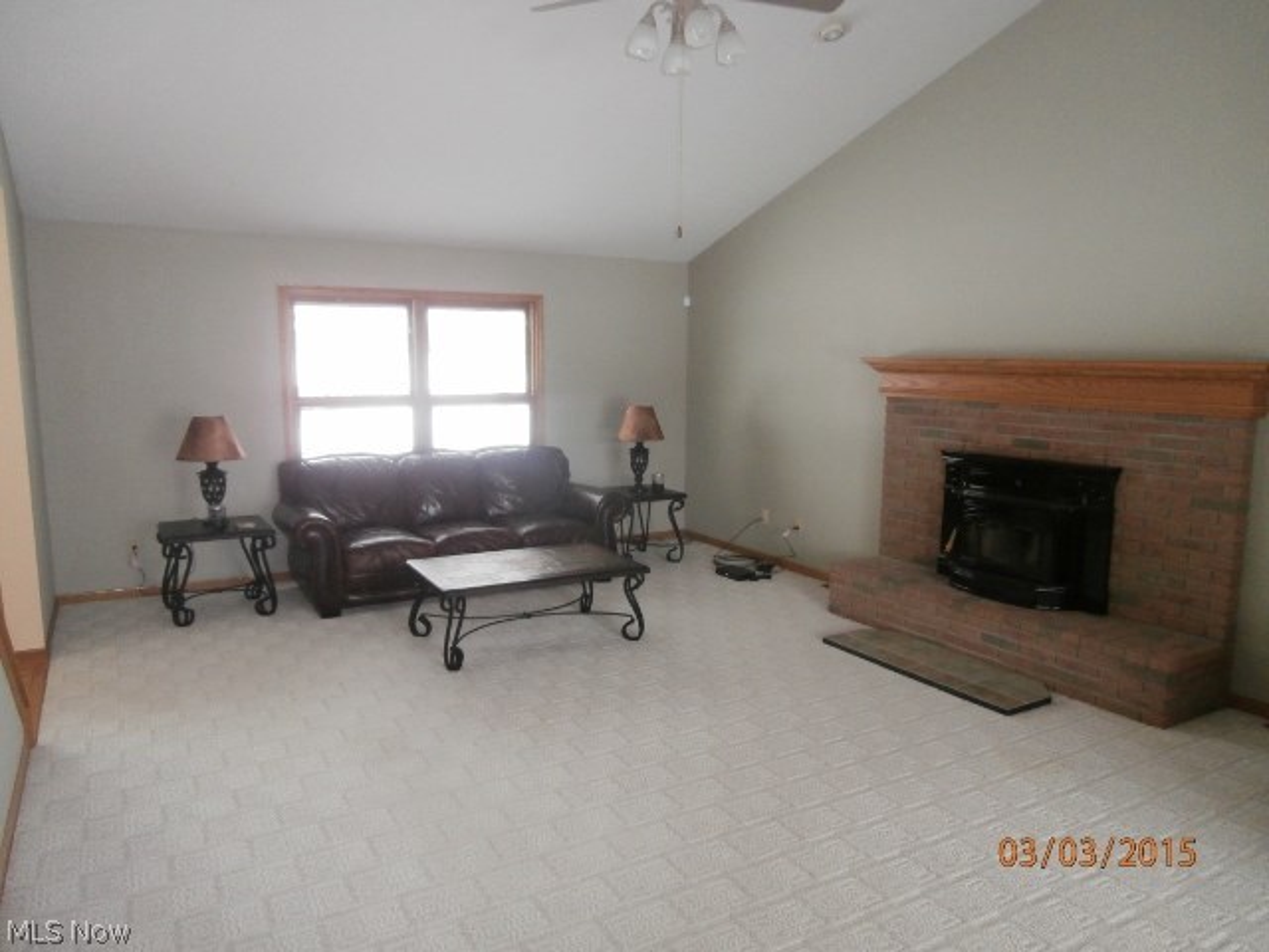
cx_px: 634
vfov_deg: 56.8
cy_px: 476
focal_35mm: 24
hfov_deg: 71.6
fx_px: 880
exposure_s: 1/30
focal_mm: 4.2
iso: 250
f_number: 3
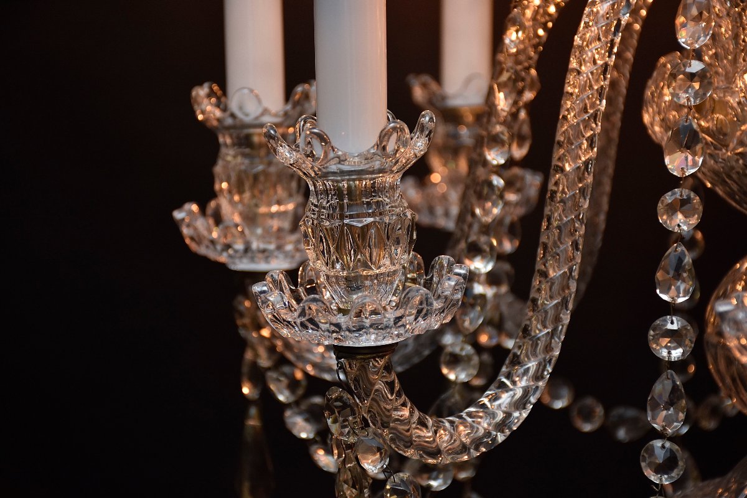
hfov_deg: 20.6
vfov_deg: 13.8
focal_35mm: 99
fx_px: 2054
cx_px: 374
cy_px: 249
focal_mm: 66
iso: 640
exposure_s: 1/160
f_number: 5
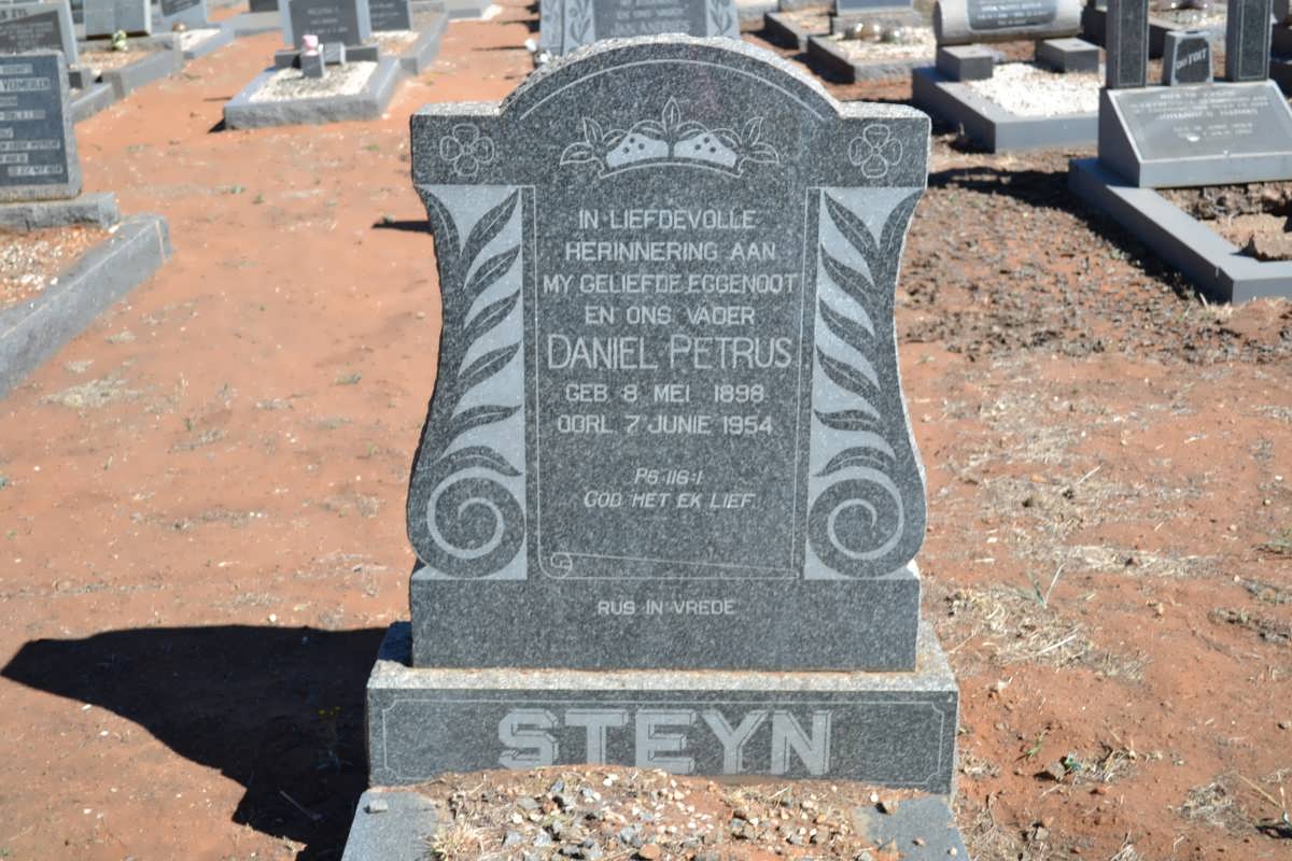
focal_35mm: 45
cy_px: 430
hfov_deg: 43.6
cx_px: 646
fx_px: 1615
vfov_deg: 29.9
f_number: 5.6
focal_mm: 30
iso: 140
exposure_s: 1/125
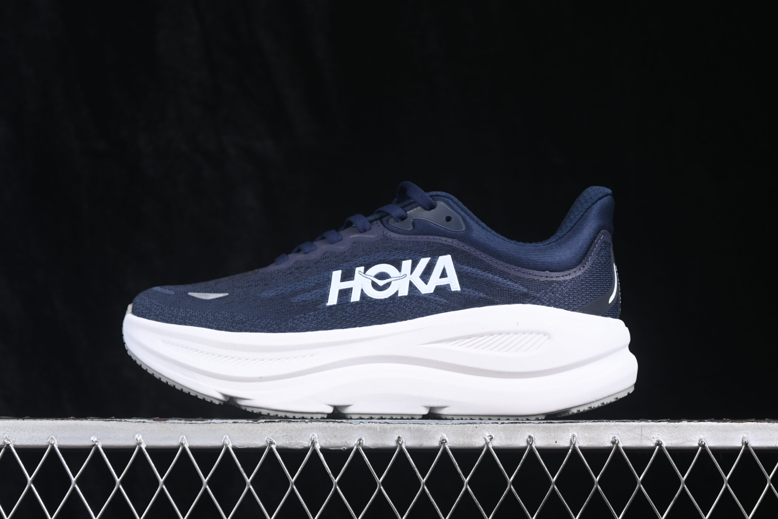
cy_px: 260
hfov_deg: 27.0
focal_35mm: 75
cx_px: 389
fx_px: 1621
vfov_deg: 18.2
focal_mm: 50
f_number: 6.3
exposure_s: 1/60
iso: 160
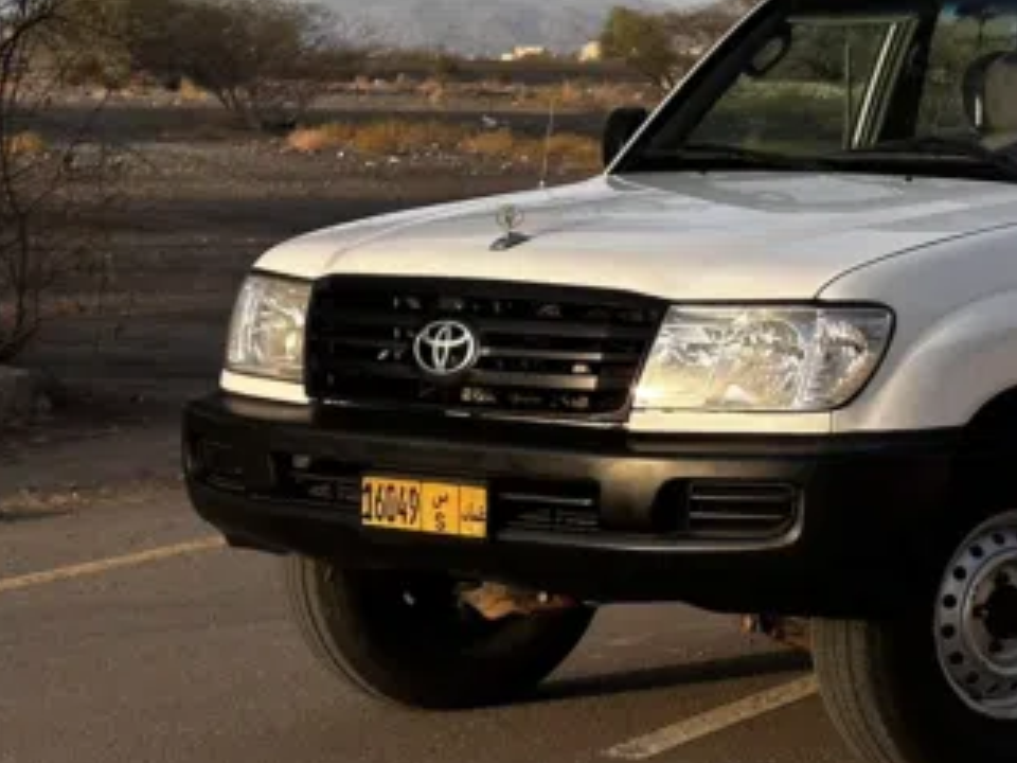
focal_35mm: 96
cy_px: 175
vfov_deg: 15.3
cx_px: 995
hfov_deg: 19.9
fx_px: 2820
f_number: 1.78
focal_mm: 6.86
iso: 64
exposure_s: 1/1433
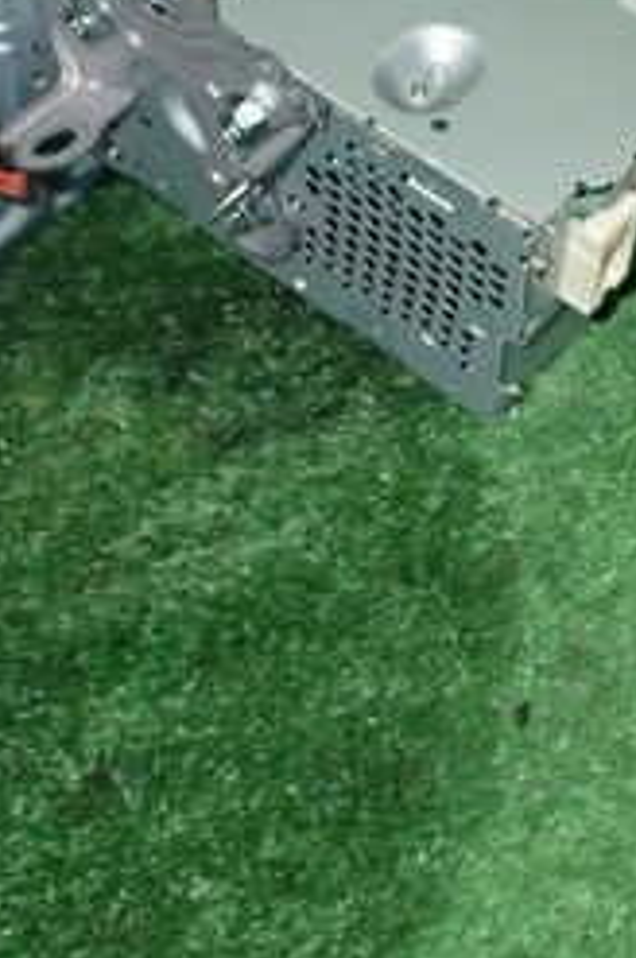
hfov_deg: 16.2
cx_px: 756
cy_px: 101
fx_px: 2152
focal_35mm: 81
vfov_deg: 24.4
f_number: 7.1
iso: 400
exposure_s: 1/30
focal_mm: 5.79
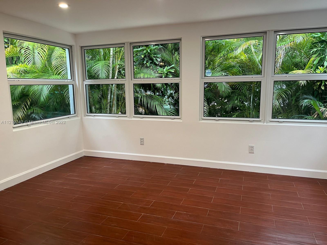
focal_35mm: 26
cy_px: 122
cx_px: 164
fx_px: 246
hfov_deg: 67.3
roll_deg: +1.1
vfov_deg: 53.1
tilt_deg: -9.1
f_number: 1.6
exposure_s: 1/60
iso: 100
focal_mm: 5.1
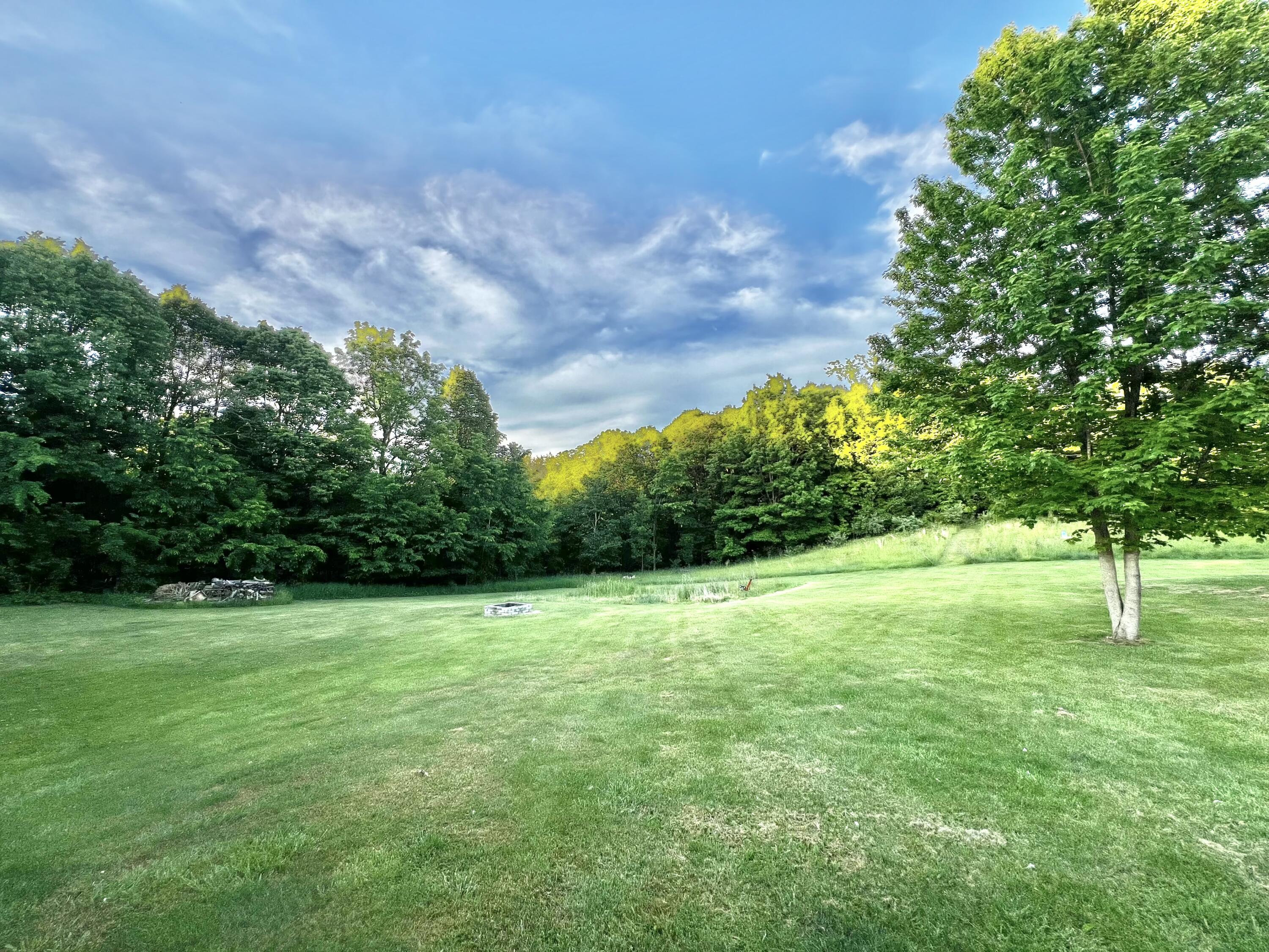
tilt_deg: +5.2
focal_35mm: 13
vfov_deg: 89.9
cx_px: 634
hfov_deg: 106.2
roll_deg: +1.1
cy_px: 476
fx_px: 477
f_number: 1.8
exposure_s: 1/449
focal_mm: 1.57
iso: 32
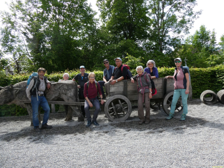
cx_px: 112
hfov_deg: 71.6
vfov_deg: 56.8
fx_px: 155
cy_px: 84
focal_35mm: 24
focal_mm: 4.3
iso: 80
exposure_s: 1/320
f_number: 3.3
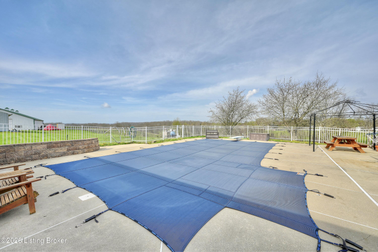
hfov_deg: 104.3
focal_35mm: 14
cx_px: 189
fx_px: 147
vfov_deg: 81.2
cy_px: 126
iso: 100
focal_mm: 14
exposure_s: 1/50
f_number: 11
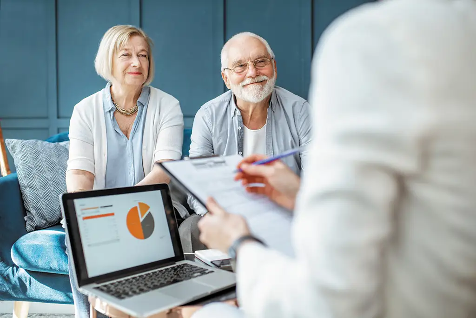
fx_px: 463
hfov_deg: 54.4
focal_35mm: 35
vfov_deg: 37.9
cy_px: 159
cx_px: 238
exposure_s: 1/200
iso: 400
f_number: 2.2
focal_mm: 35
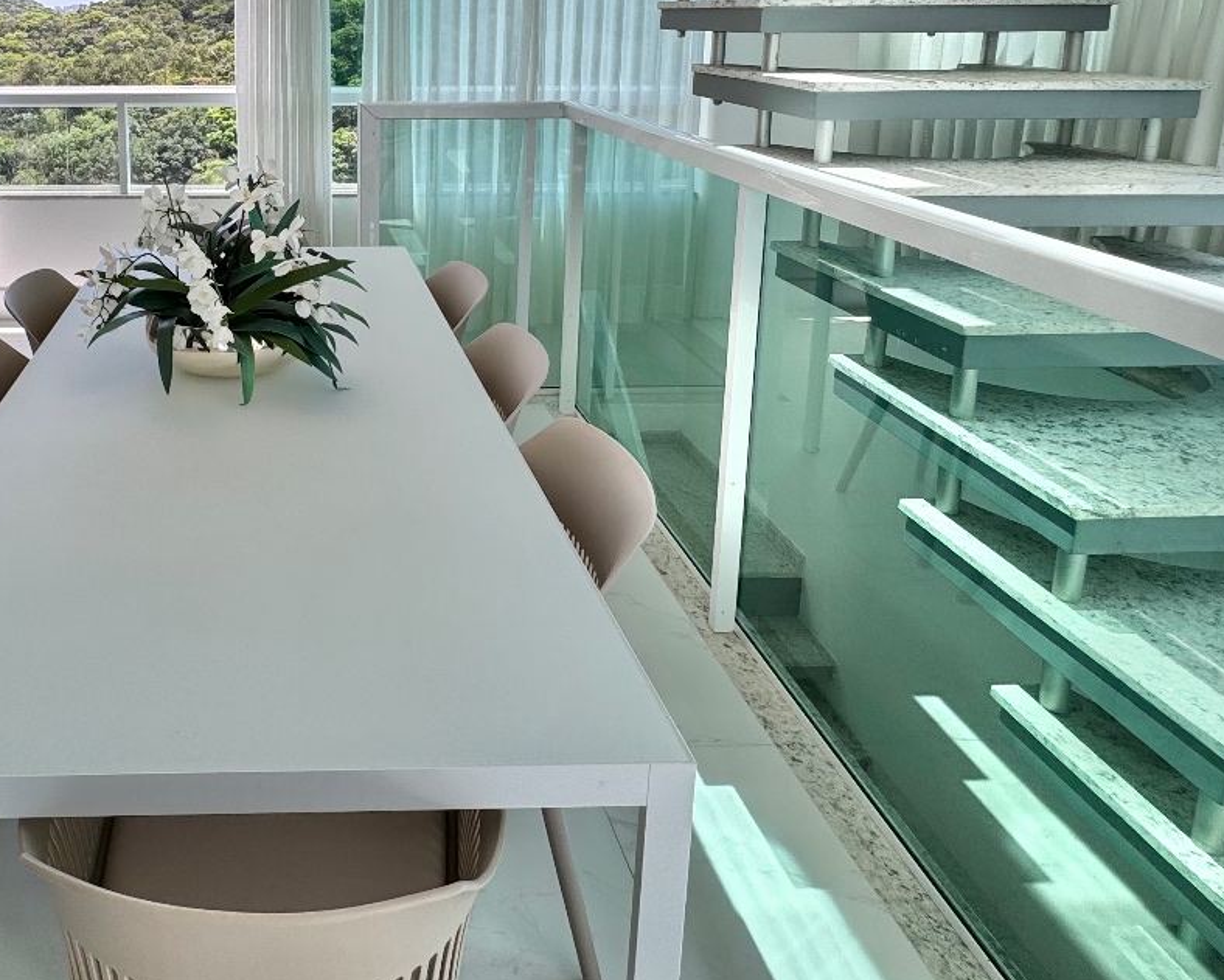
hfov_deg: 62.0
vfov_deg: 51.0
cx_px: 295
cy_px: 172
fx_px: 942
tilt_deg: -9.8
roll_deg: +1.4
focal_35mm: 26
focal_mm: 2.22
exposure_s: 1/669
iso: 40
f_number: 2.2
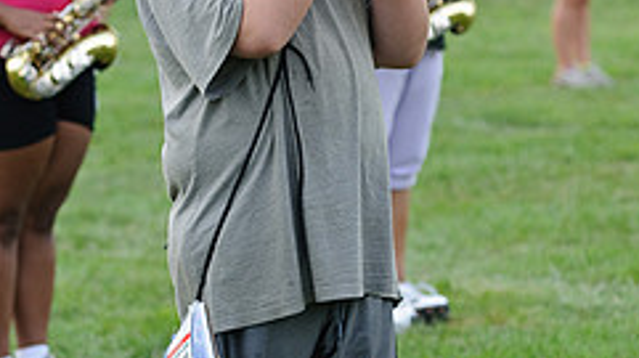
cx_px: 309
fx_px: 4469
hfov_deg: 8.2
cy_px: 209
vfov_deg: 4.6
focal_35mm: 264
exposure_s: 1/500
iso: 200
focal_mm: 90
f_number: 2.8
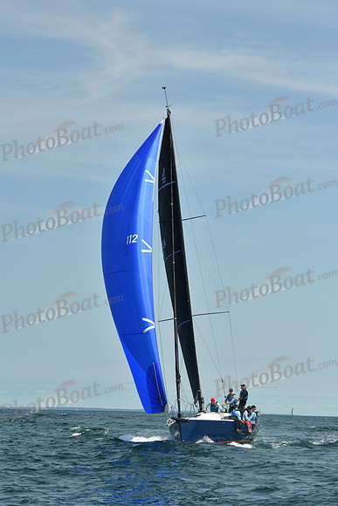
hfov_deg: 14.4
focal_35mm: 95
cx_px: 169
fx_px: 1337
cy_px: 253
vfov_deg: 21.5
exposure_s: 1/1000
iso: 320
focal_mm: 95
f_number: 11
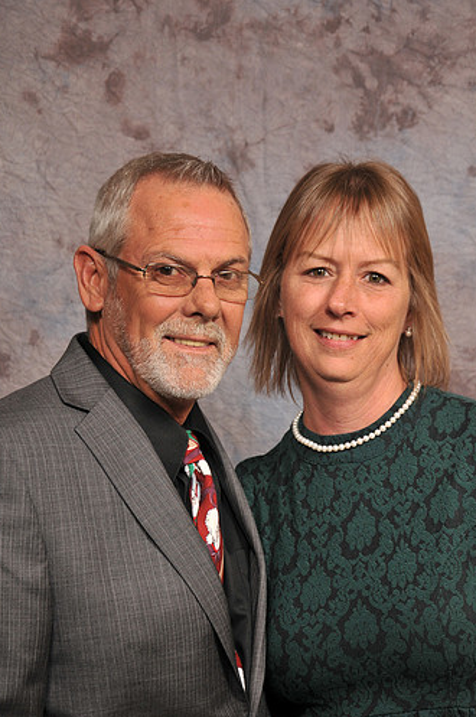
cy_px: 417
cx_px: 244
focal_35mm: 91
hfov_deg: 15.0
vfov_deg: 22.4
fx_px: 1810
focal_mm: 52
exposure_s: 1/125
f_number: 5.6
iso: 200
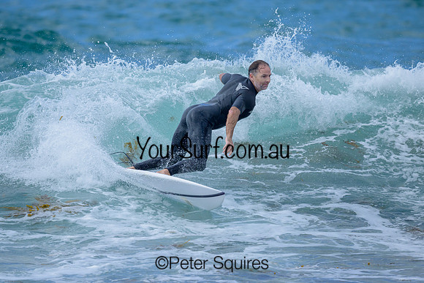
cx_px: 197
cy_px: 134
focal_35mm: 887
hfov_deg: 2.3
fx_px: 10452
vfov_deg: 1.6
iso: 400
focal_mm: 800
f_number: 6.3
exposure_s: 1/2000
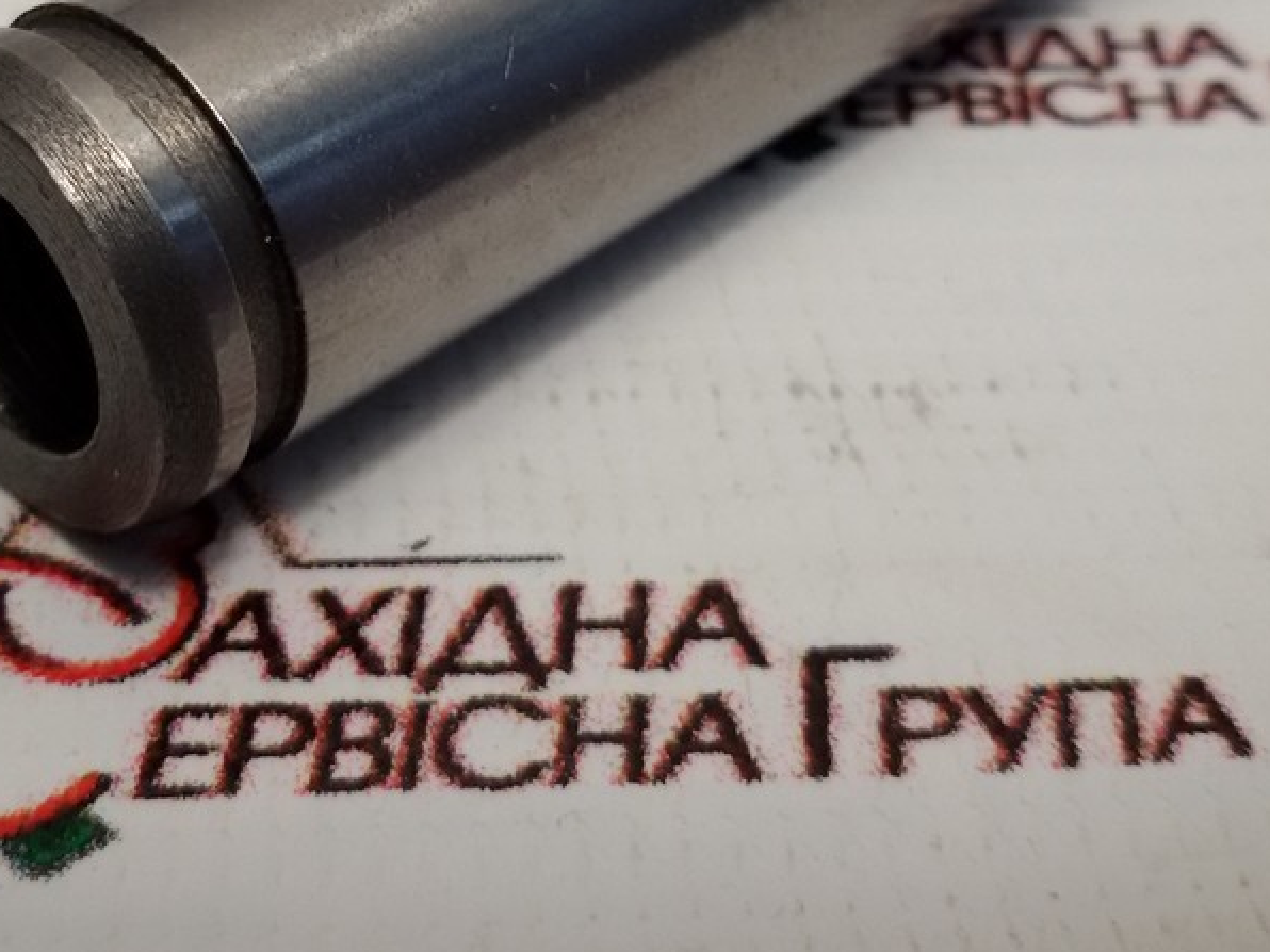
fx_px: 1908
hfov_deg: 36.3
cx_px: 388
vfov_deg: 27.5
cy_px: 198
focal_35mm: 52
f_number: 2.4
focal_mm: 2.93
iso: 64
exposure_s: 1/100
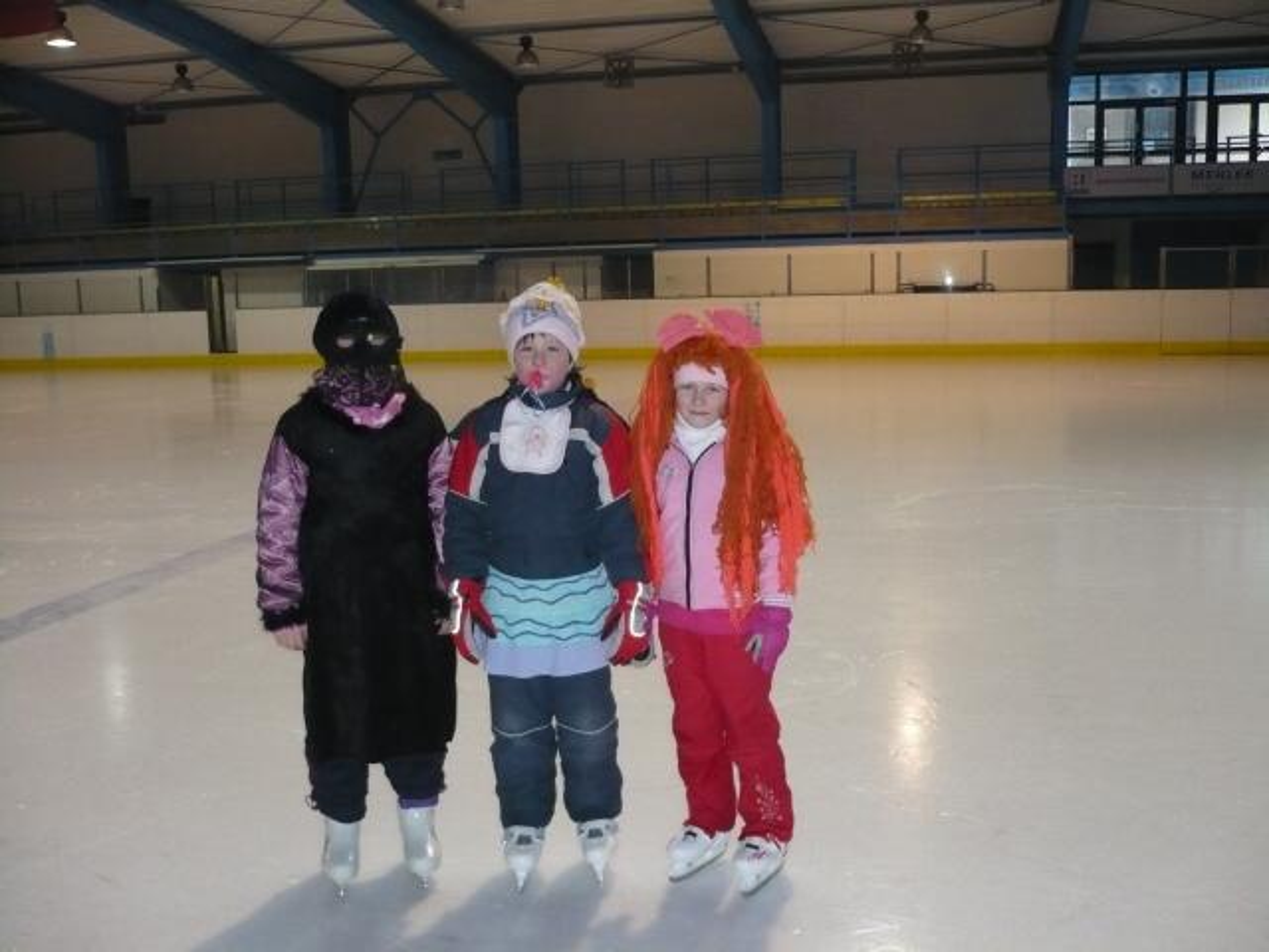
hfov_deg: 51.4
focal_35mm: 36
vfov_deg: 39.7
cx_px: 634
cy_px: 476
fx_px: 1320
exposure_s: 1/30
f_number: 2.9
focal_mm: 6
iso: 320
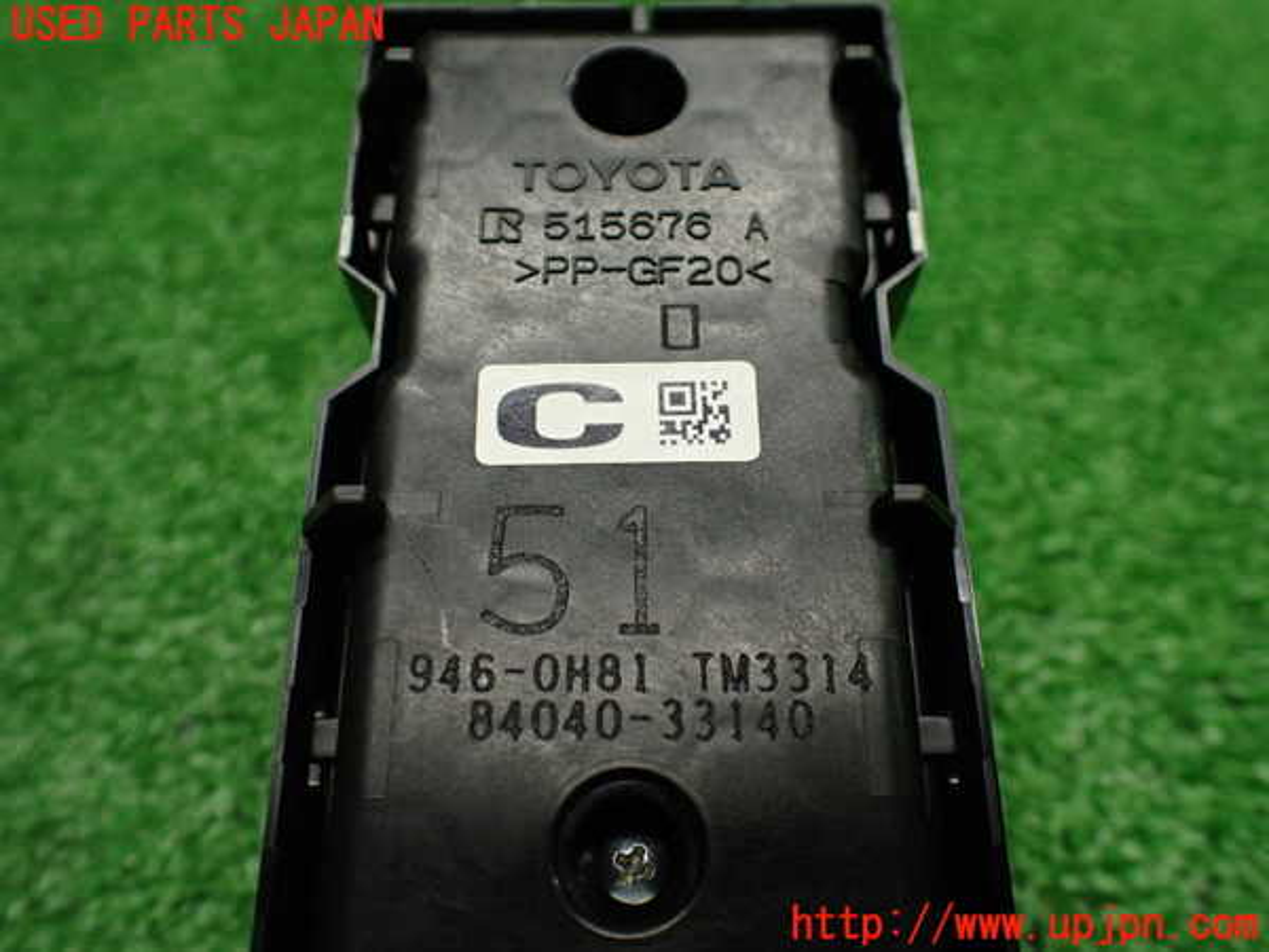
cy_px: 476
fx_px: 1100
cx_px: 634
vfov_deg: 46.8
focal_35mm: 30
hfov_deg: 60.0
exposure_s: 1/125
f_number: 2.3
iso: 400
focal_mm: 5.4
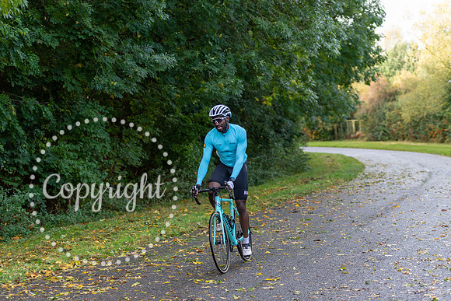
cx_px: 226
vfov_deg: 19.5
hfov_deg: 28.8
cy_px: 150
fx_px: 877
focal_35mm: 70
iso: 200
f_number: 2.8
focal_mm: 70
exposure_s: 1/400
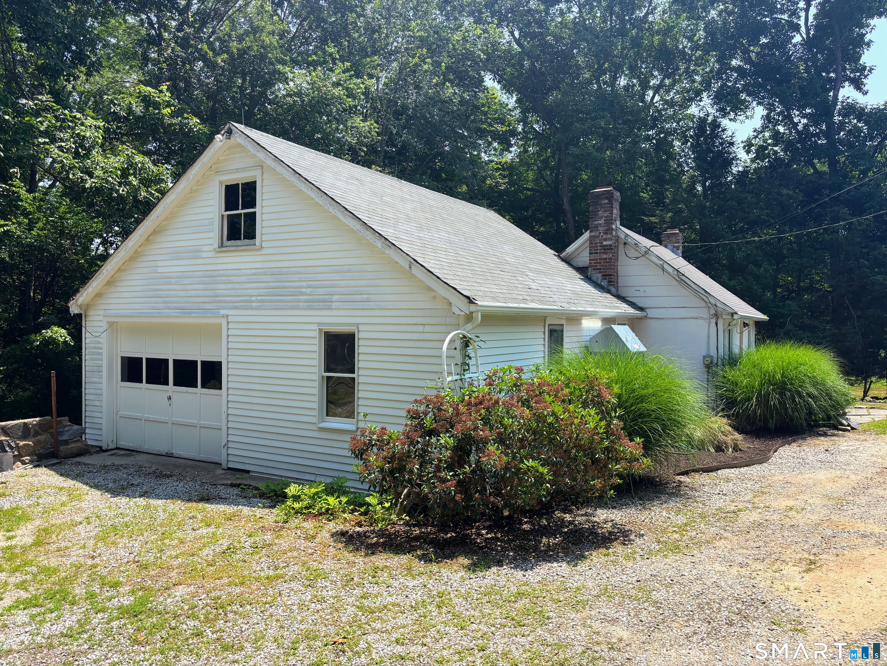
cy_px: 333
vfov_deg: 53.1
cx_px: 444
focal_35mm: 26
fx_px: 666
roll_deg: -1.8
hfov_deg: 67.3
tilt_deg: +0.3
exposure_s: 1/1751
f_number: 1.6
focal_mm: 5.96
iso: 50
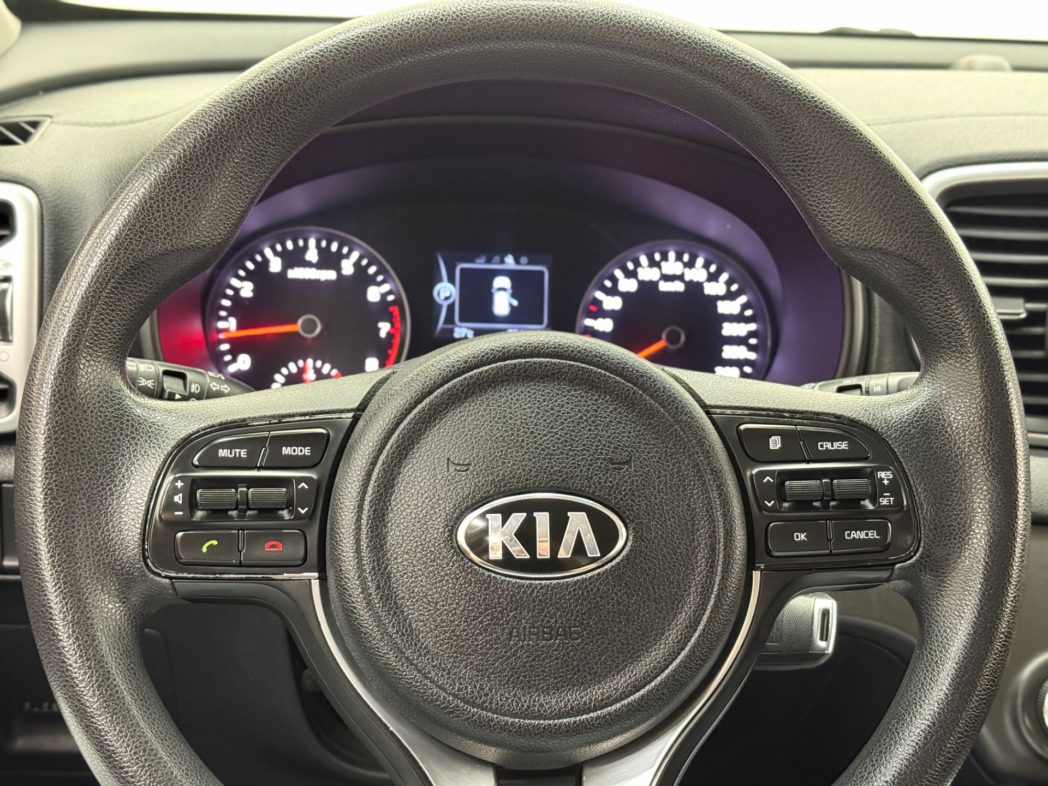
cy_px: 393
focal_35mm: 48
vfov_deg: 30.3
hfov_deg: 39.7
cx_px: 524
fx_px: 1453
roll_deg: -3.1
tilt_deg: -18.4
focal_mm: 6.76
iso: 800
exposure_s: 1/20
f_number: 1.78
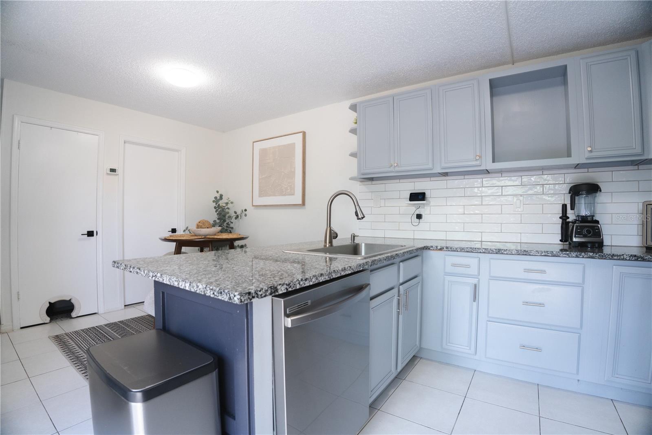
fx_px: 290
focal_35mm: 16
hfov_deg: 96.7
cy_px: 218
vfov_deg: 73.7
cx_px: 326
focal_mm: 16
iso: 800
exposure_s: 1/125
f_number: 4
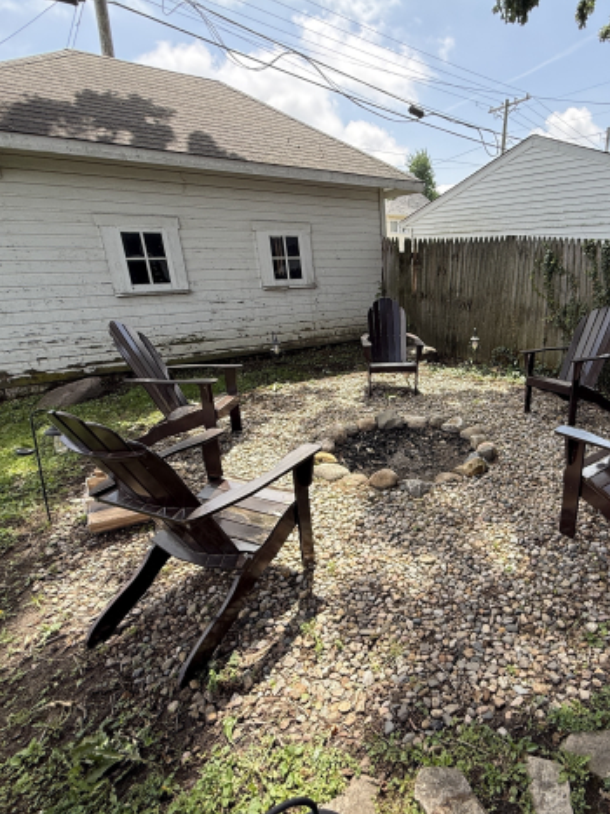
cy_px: 418
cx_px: 421
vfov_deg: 81.7
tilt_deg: -19.2
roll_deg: +0.0
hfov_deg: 63.7
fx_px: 470
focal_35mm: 20
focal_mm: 2.22
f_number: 2.2
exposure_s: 1/411
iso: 50
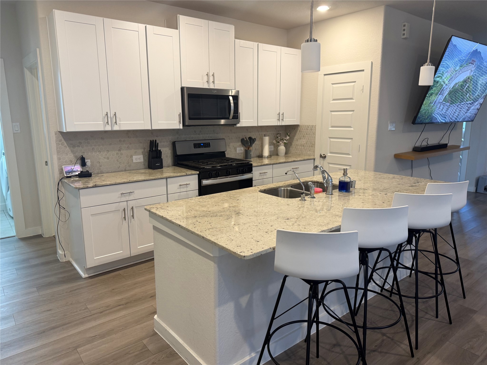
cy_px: 182
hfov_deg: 71.6
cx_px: 244
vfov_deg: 56.8
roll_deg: -0.4
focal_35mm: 24
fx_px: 338
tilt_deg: -10.6
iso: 100
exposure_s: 1/60
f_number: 1.78
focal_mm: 6.76
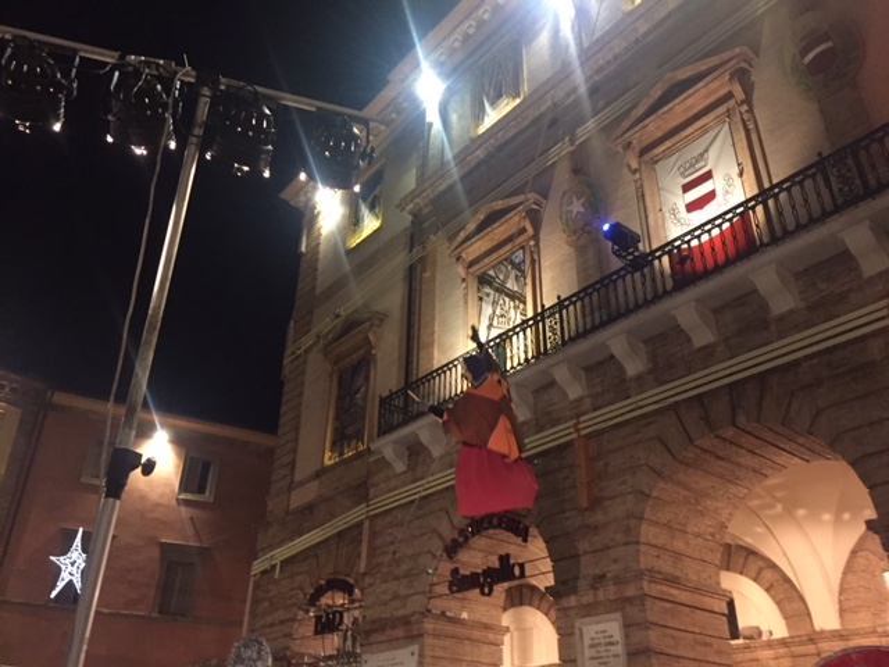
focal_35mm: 29
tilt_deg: +29.2
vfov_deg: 48.2
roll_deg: -1.5
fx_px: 745
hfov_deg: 61.7
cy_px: 334
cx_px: 444
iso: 250
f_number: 2.2
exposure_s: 1/25
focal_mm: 4.15
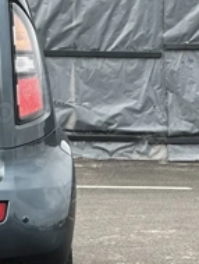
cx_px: -109
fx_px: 1858
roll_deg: -0.7
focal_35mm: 243
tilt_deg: -3.1
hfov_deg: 6.1
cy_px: 156
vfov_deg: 8.1
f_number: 2.8
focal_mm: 9
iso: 32
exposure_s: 1/121
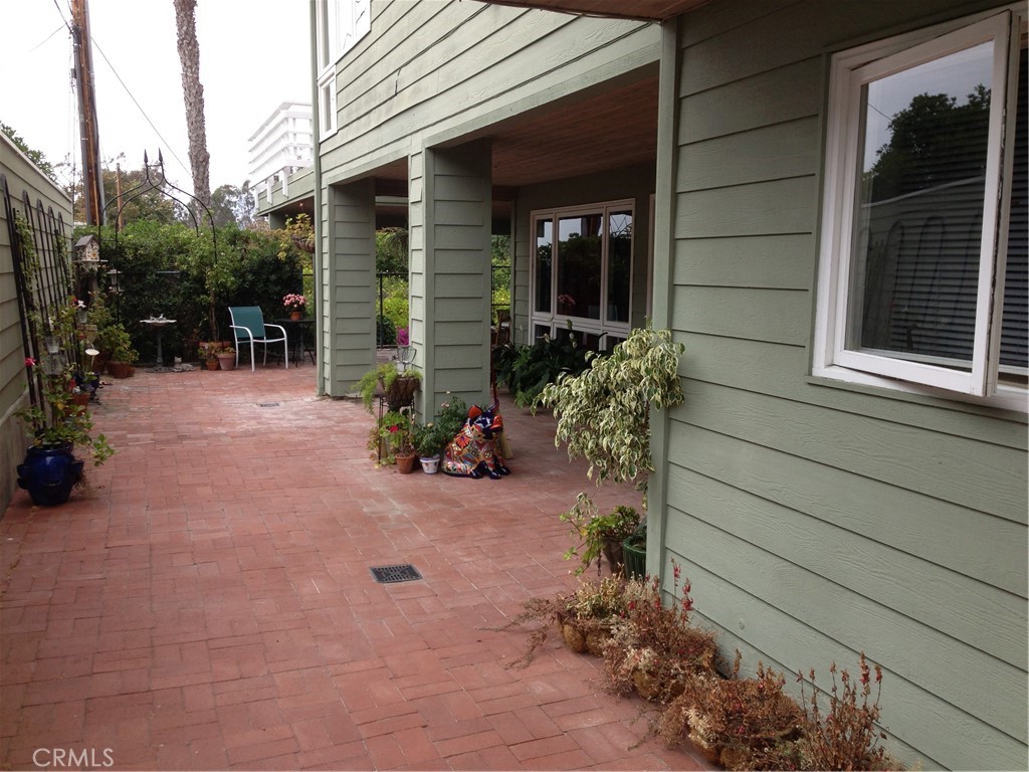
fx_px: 981
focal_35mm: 33
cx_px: 514
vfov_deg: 42.9
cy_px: 386
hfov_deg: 55.4
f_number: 2.4
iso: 64
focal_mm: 4.13
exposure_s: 1/713
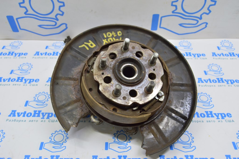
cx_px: 120
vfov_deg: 38.3
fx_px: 229
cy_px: 80
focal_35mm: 34
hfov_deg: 55.1
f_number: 5.6
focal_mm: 23
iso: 400
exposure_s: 1/20
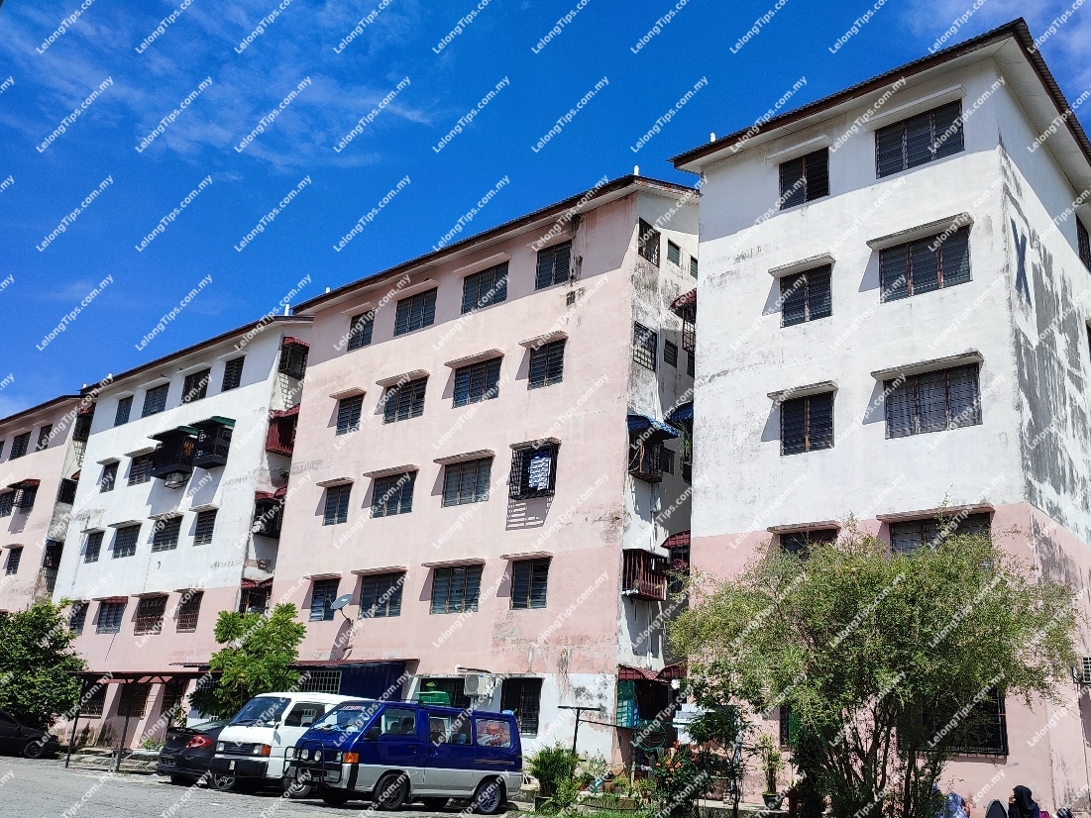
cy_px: 423
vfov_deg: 49.7
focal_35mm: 28
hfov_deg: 63.4
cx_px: 537
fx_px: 883
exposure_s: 1/788
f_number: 1.9
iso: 50
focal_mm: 6.04
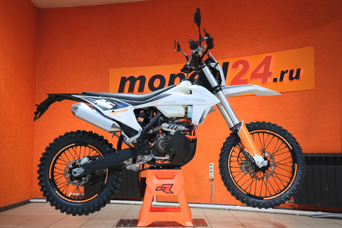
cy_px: 114
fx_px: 390
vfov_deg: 32.6
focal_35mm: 41
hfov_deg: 47.4
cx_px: 171
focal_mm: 27.5
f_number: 4
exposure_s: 1/100
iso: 1600
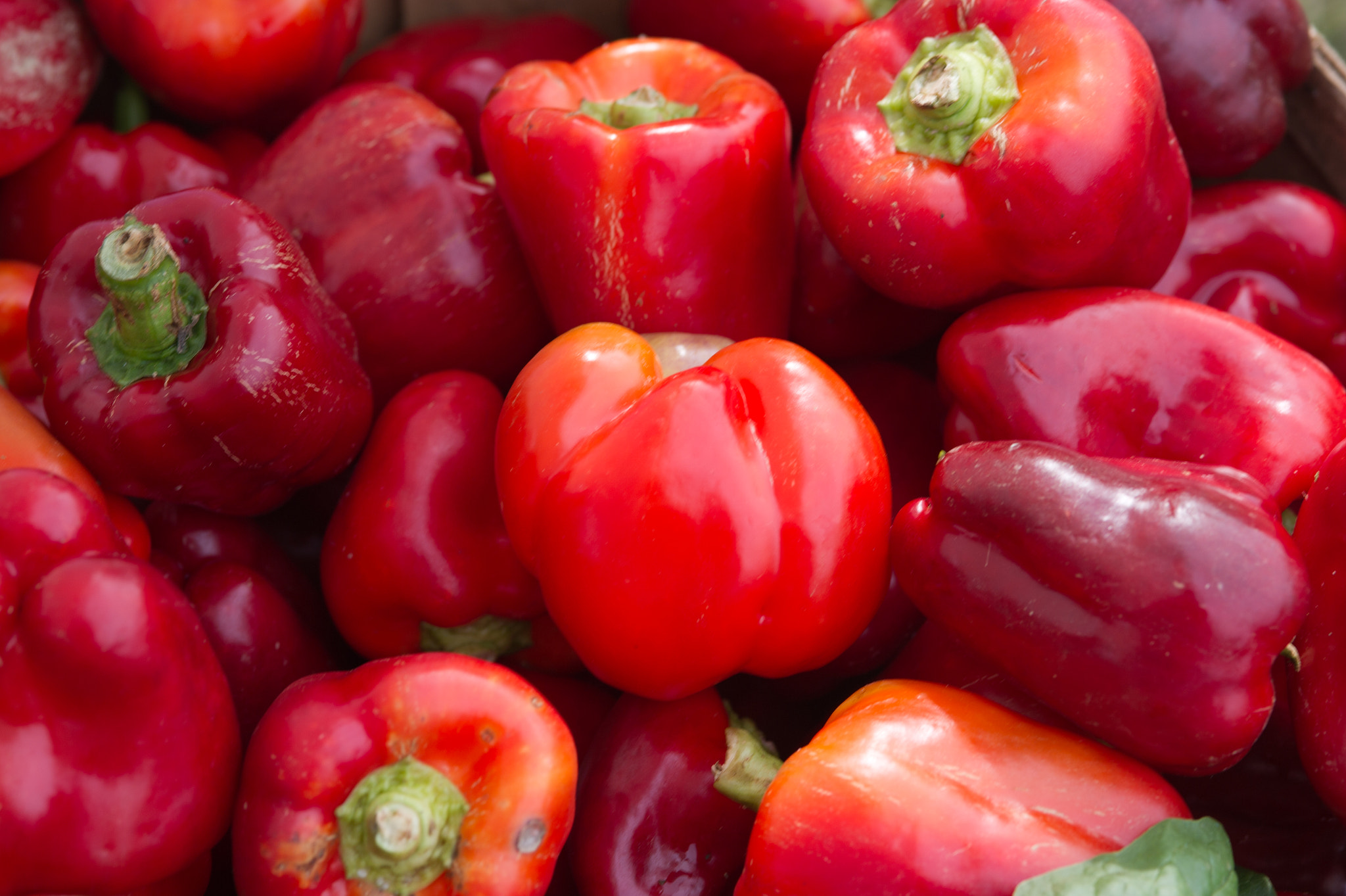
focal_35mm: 105
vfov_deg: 13.0
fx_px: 3923
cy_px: 448
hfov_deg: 19.5
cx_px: 673
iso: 200
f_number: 6.3
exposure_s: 1/160
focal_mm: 105
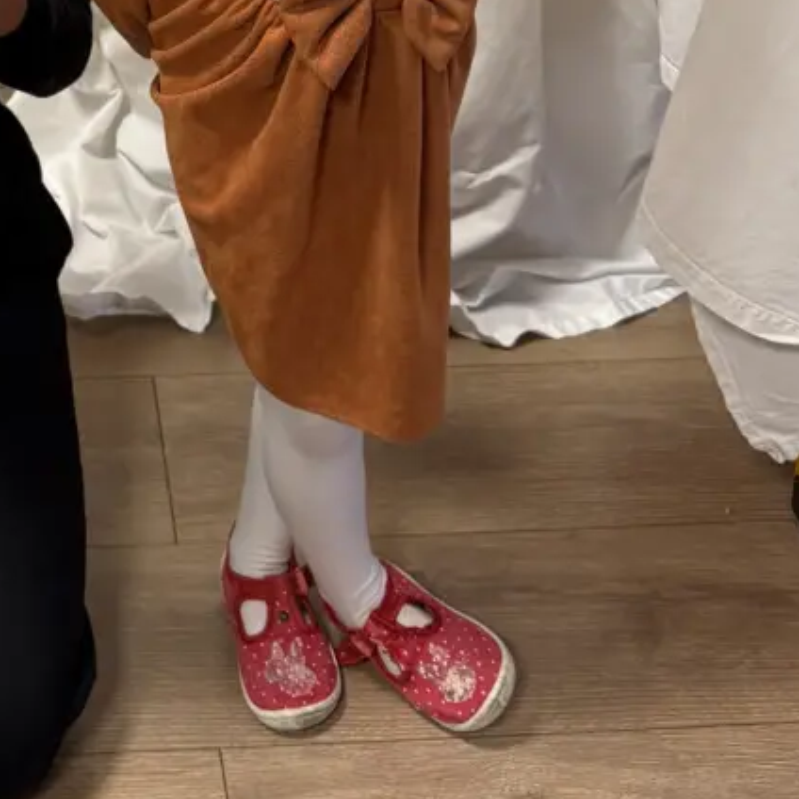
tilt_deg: -20.9
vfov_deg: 19.4
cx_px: 85
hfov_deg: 21.2
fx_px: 2089
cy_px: -339
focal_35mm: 80
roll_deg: -2.0
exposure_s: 1/50
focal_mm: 6.76
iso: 160
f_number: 1.78
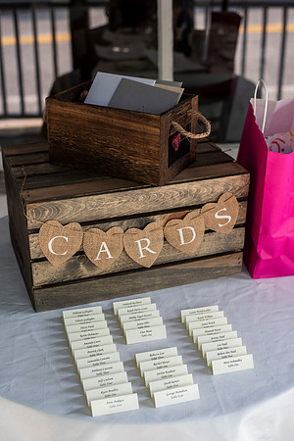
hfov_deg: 27.0
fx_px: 612
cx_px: 147
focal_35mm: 50
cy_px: 220
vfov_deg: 39.6
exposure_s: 1/200
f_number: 3.5
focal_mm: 50
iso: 640
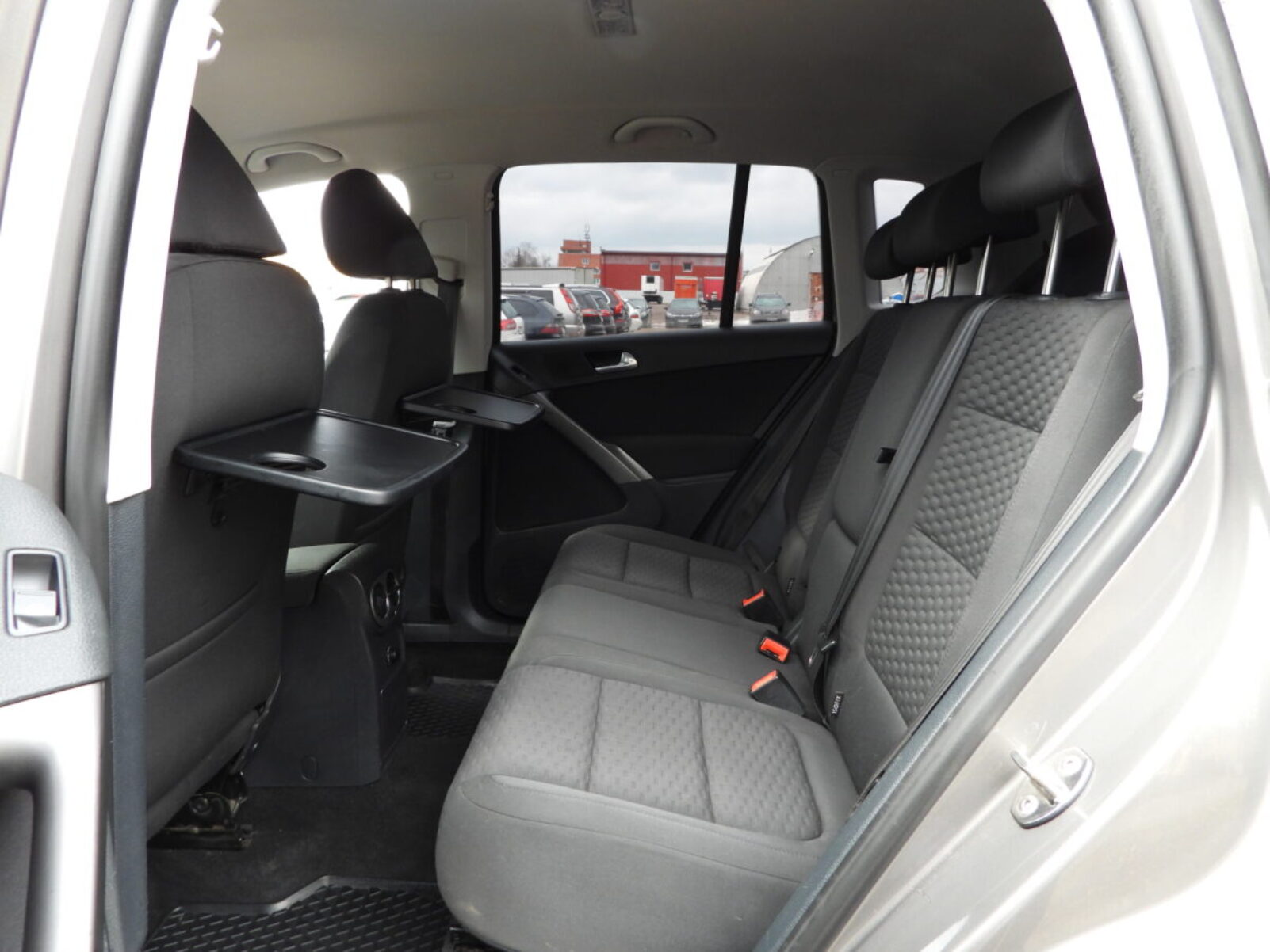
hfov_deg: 71.6
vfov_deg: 56.8
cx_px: 635
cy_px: 476
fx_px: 881
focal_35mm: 24
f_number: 2.8
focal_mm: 4.3
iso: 180
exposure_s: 1/30
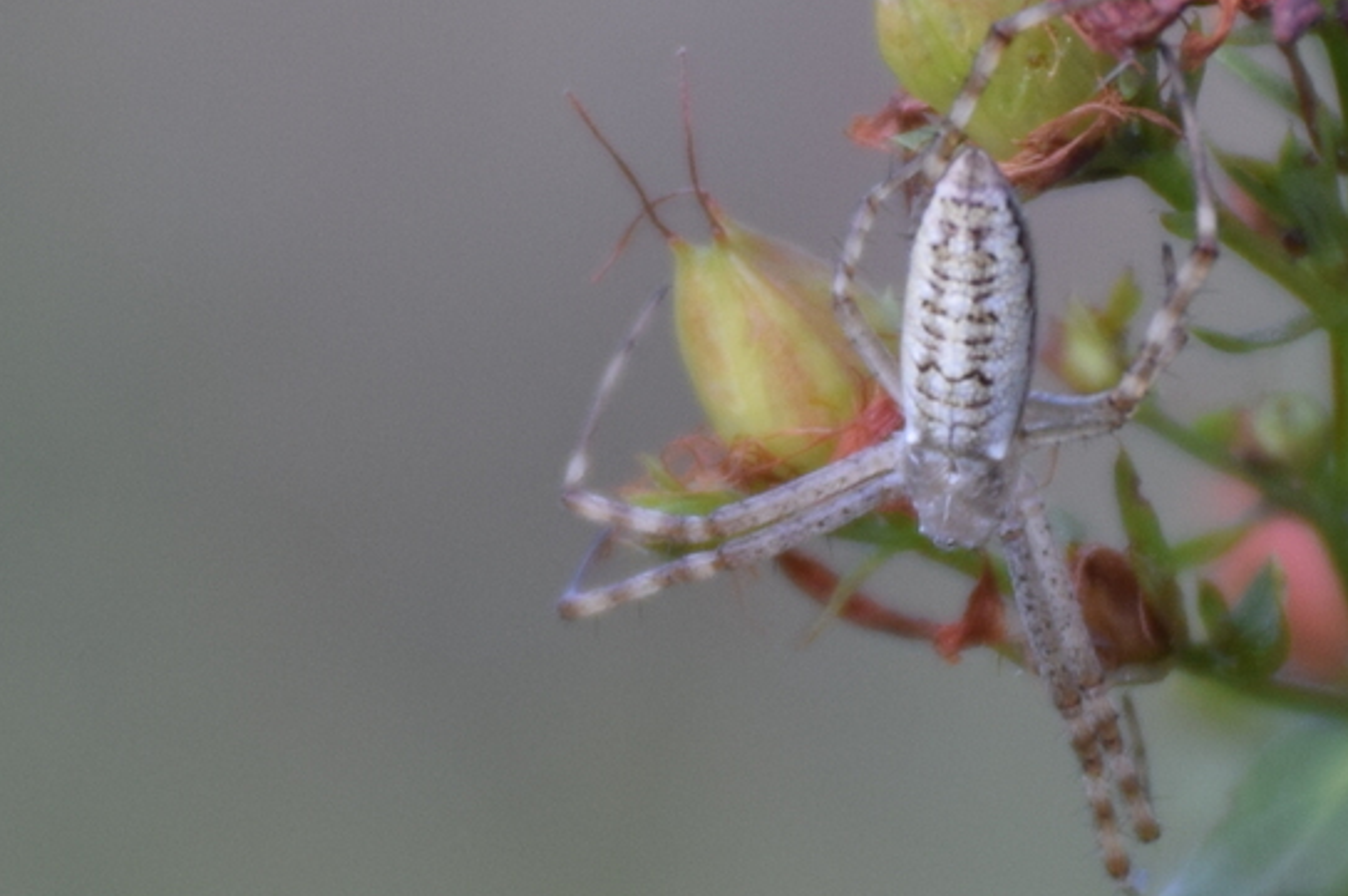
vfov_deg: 3.7
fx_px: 13916
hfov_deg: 5.5
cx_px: 830
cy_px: 347
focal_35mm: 372
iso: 320
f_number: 5.6
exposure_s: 1/160
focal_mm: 140
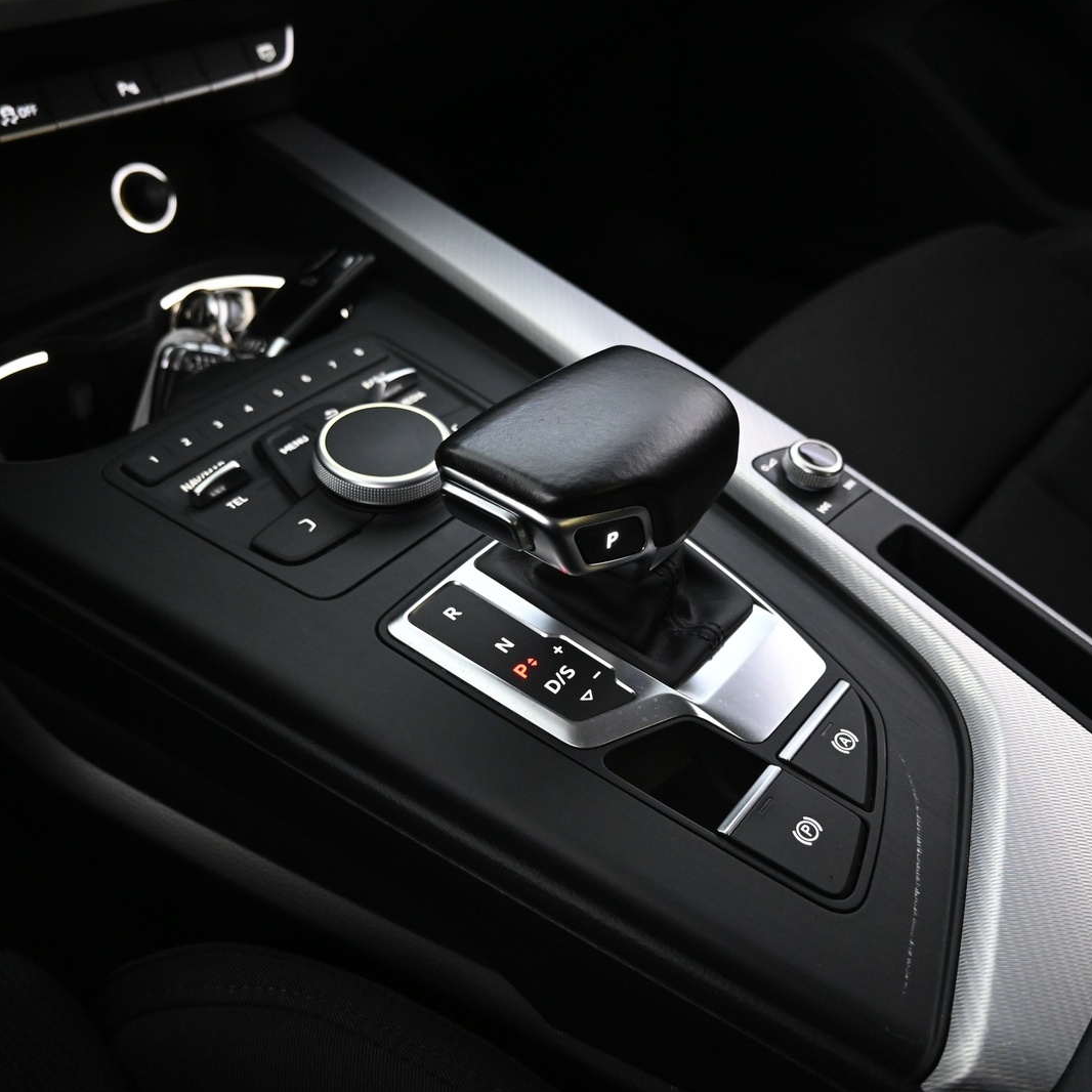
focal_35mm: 31
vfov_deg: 52.5
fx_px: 1106
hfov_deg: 52.5
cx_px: 517
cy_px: 550
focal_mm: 16
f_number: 3.5
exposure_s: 1/25
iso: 2500
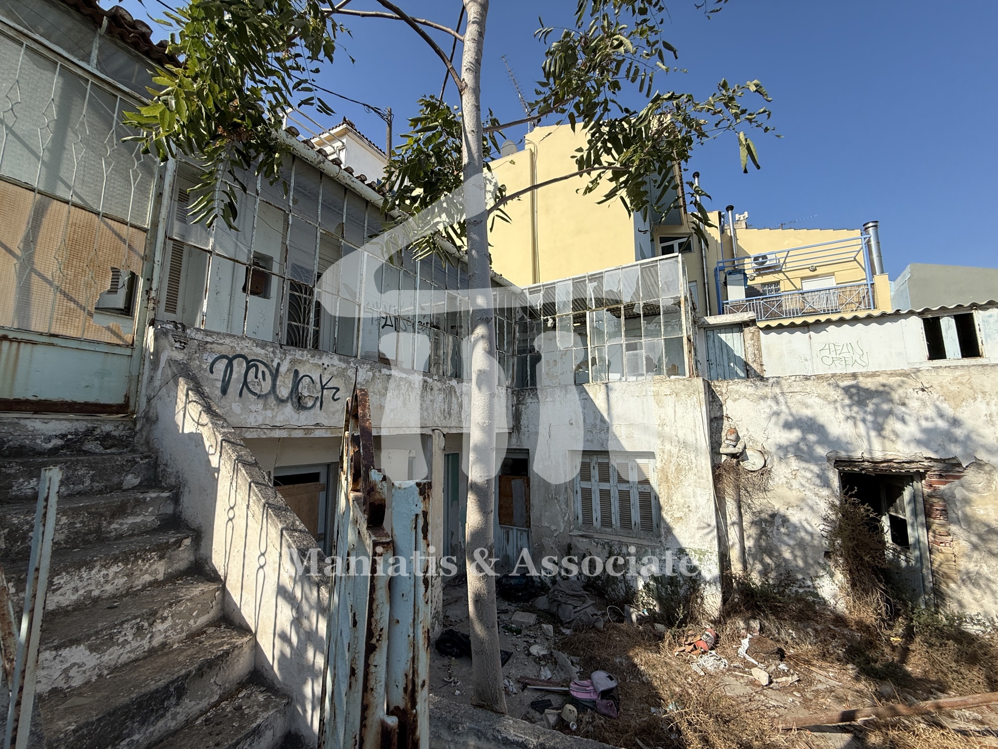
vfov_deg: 85.7
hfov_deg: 102.1
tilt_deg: +8.7
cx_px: 499
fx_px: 404
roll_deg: +0.1
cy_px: 374
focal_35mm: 14
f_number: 2.2
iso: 50
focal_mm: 2.22
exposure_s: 1/2320
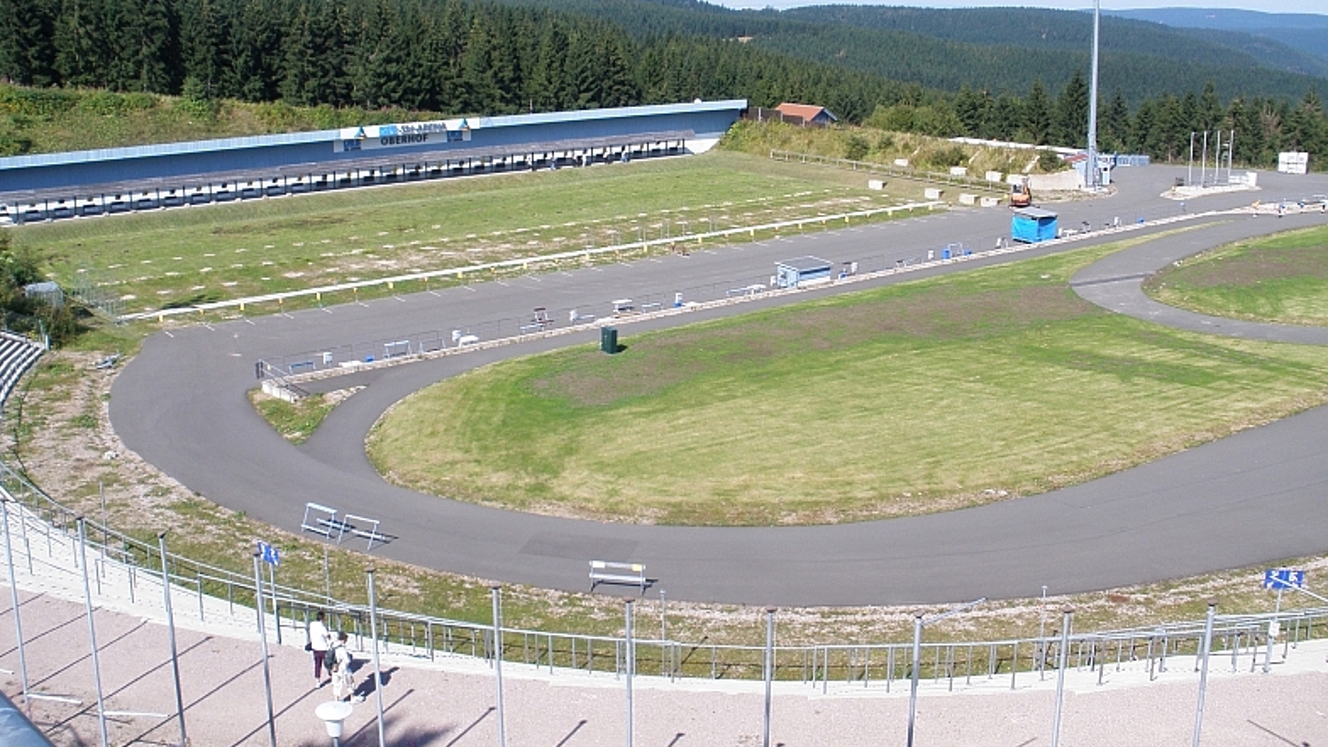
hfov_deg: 50.5
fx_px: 1409
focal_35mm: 40
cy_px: 283
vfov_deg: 29.6
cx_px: 674
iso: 80
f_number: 5.6
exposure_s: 1/250
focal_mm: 6.3
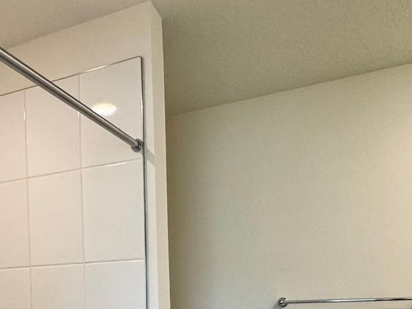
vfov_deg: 32.5
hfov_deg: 45.2
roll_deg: +1.8
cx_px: 104
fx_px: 476
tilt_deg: -2.9
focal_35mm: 40
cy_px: 323
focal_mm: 2.22
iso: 160
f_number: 2.2
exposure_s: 1/120
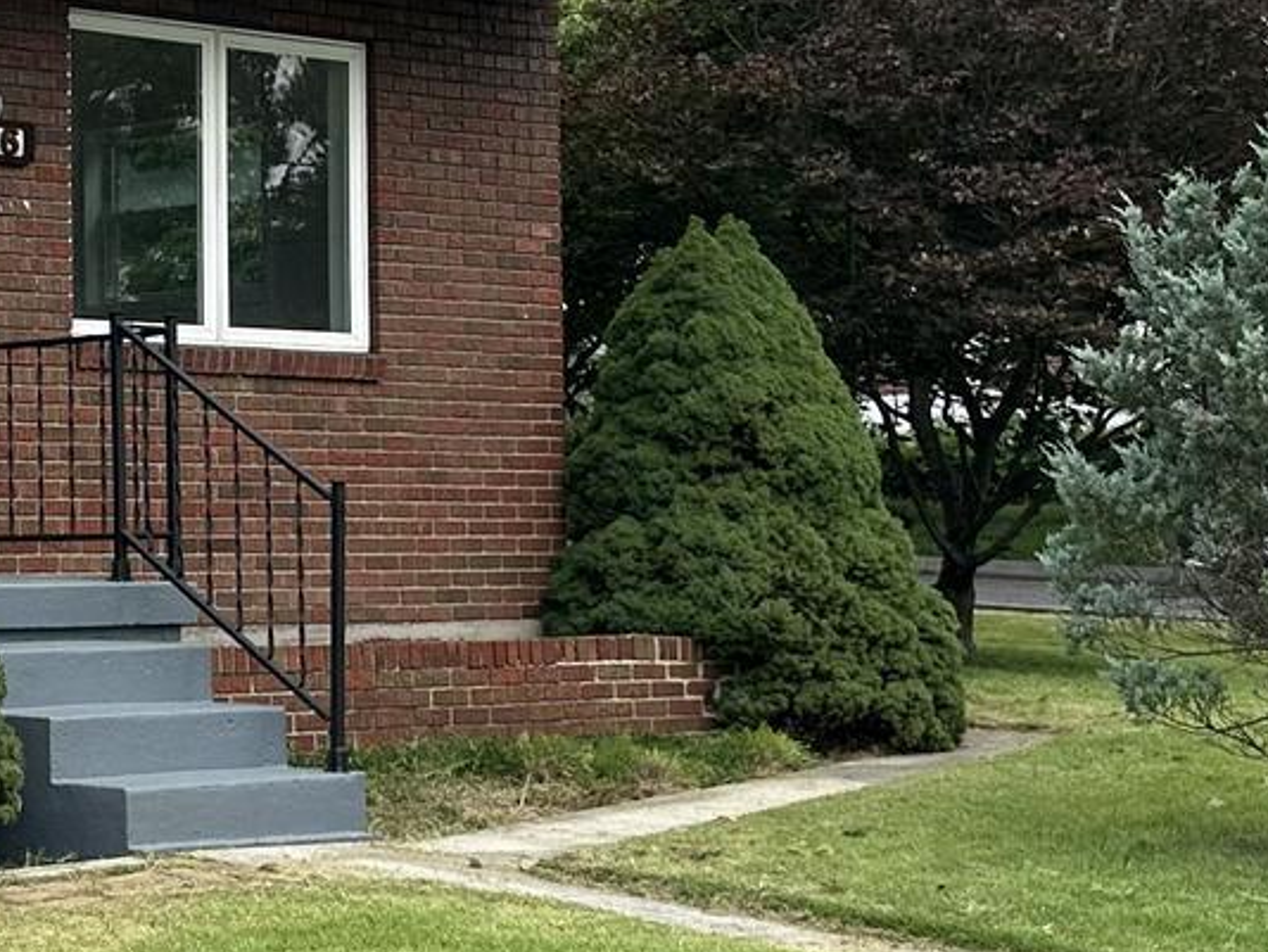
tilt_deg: +2.8
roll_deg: -0.1
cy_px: 394
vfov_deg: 16.1
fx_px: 3372
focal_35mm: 92
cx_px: -297
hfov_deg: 19.9
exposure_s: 1/2353
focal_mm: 6.86
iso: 80
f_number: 1.78
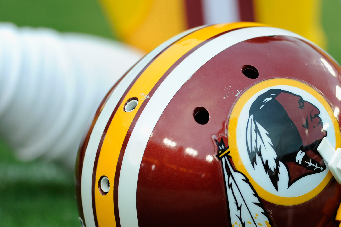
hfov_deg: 3.1
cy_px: 150
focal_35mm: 661
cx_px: 271
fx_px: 6258
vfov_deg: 2.1
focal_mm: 400
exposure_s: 1/640
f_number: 3.2
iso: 800
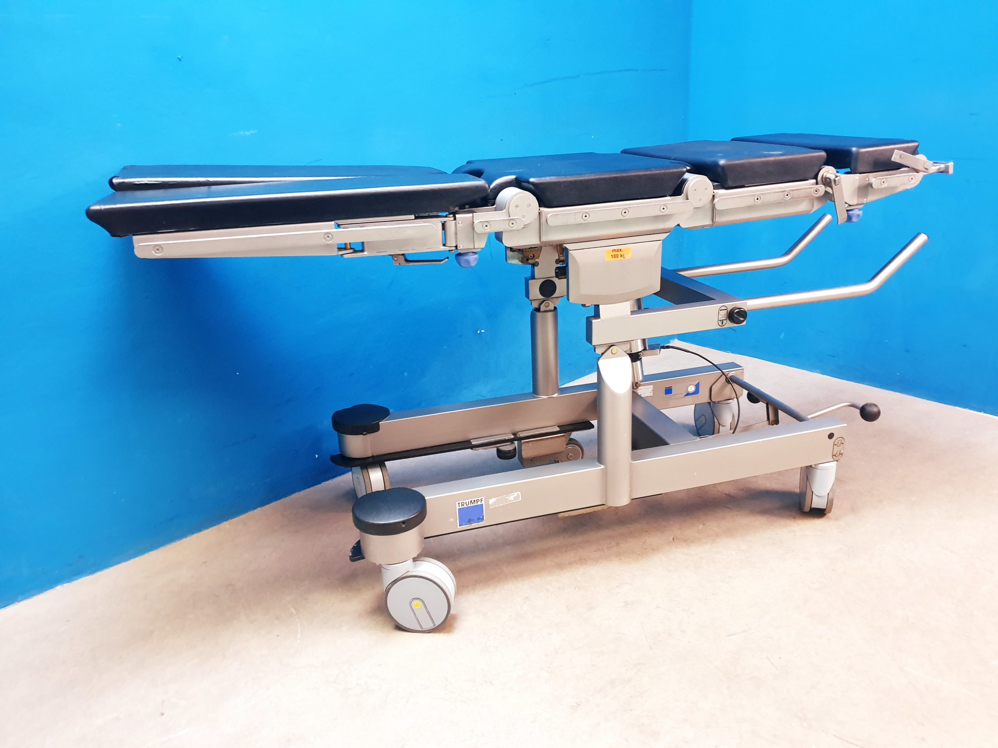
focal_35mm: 26
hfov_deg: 67.3
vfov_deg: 53.1
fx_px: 750
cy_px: 374
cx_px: 499
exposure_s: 1/50
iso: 320
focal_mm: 4.3
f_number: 1.5
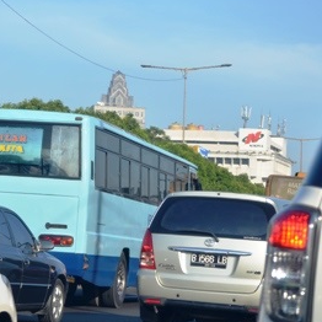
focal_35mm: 141
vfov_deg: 12.4
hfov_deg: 12.4
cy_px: 152
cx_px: 76
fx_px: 1482
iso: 100
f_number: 5.6
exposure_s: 1/125
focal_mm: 55
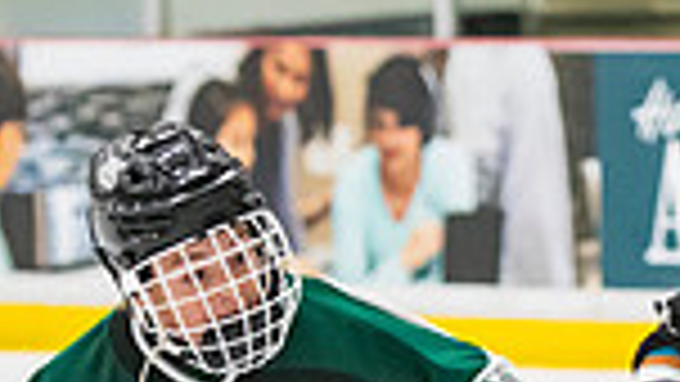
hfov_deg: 4.3
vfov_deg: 2.4
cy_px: 596
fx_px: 9053
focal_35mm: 502
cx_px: 603
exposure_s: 1/640
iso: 2000
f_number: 3.2
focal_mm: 95
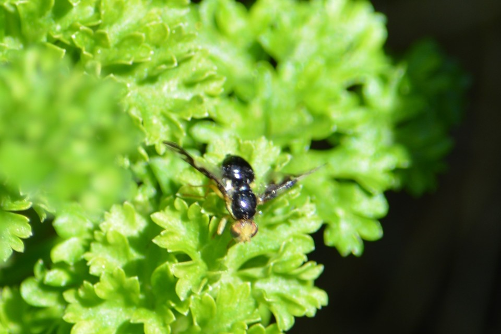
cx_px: 250
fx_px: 6262
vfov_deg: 3.1
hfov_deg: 4.6
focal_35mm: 450
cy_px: 167
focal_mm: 300
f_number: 8
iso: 125
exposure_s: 1/125
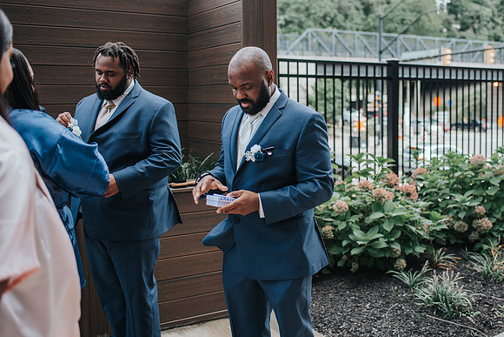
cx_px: 298
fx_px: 579
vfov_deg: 32.3
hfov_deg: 46.8
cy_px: 138
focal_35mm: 41
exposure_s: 1/800
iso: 320
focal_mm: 35
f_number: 2.2
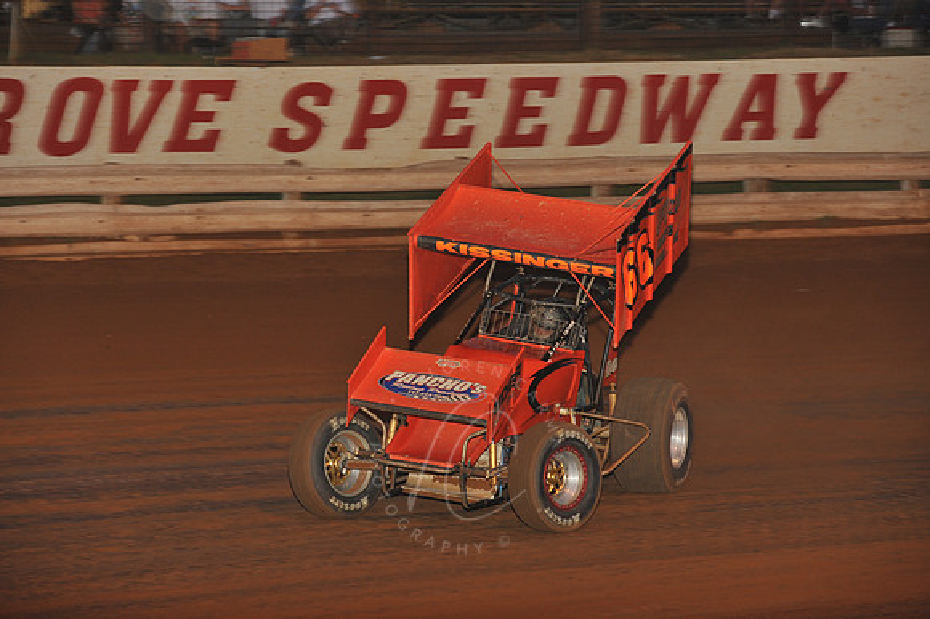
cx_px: 465
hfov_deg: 14.2
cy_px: 310
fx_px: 3744
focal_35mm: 145
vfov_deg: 9.5
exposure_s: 1/320
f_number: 6.3
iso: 1000
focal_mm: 145
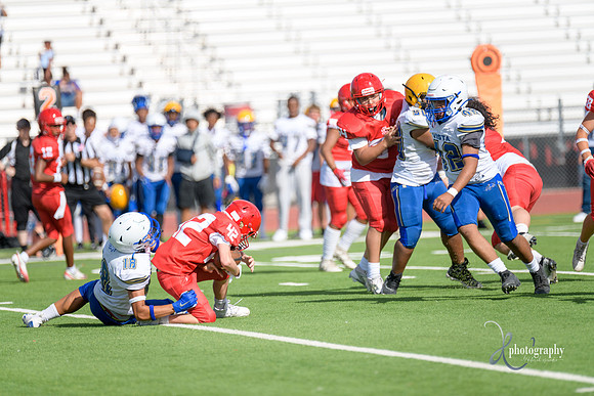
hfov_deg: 6.9
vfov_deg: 4.6
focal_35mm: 300
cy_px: 198
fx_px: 4951
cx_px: 297
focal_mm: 300
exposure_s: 1/3200
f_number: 2.8
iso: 200
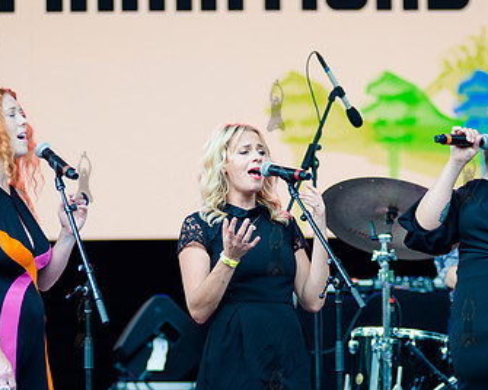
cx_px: 275
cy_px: 225
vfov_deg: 7.2
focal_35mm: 216
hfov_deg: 8.9
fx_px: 3120
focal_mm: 120
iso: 200
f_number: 2.8
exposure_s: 1/250
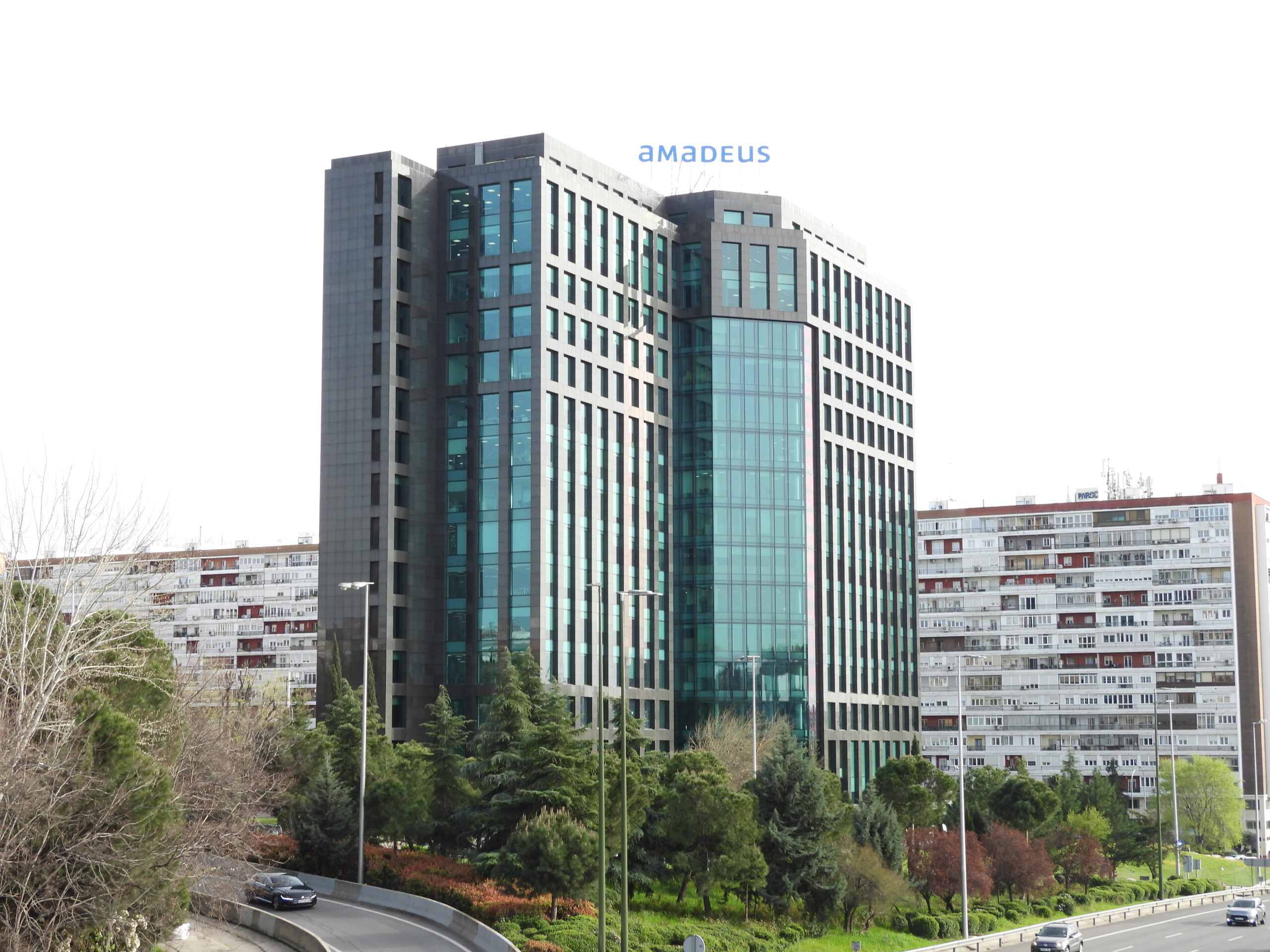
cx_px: 635
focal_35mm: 55
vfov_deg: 26.6
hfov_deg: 34.9
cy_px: 476
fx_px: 2018
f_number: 4.5
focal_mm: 9.8
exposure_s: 1/200
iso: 100
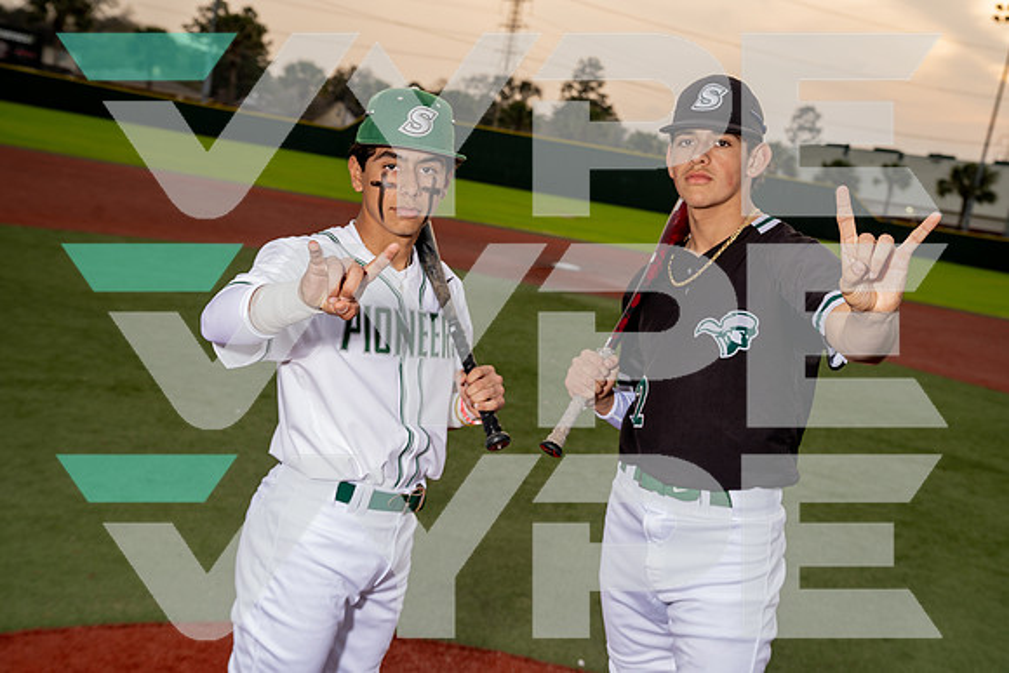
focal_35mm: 43
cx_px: 504
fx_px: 1205
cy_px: 336
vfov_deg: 31.2
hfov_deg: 45.4
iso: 250
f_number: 5.6
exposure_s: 1/250
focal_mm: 43
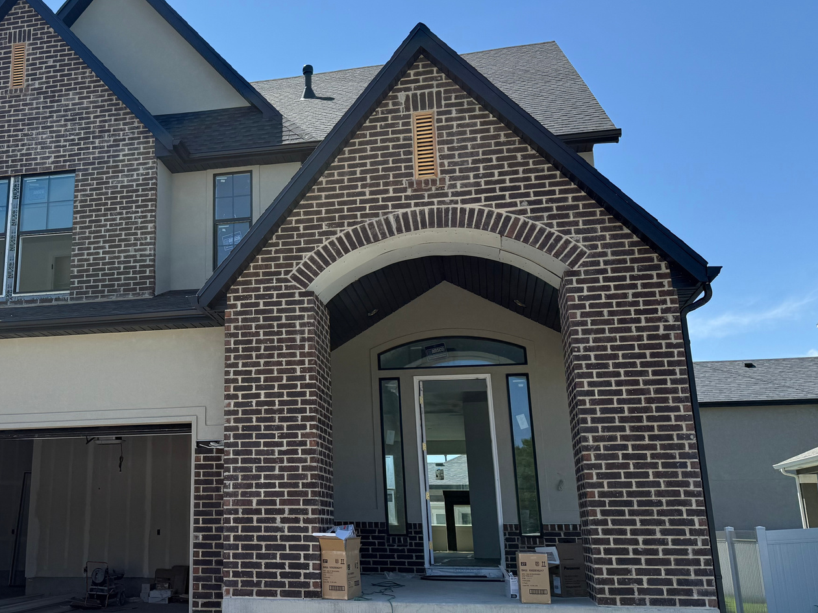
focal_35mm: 39
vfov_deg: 36.8
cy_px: 267
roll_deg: -1.0
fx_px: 922
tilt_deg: +18.4
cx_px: 226
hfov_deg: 46.5
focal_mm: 6.76
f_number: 1.78
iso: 80
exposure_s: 1/4167
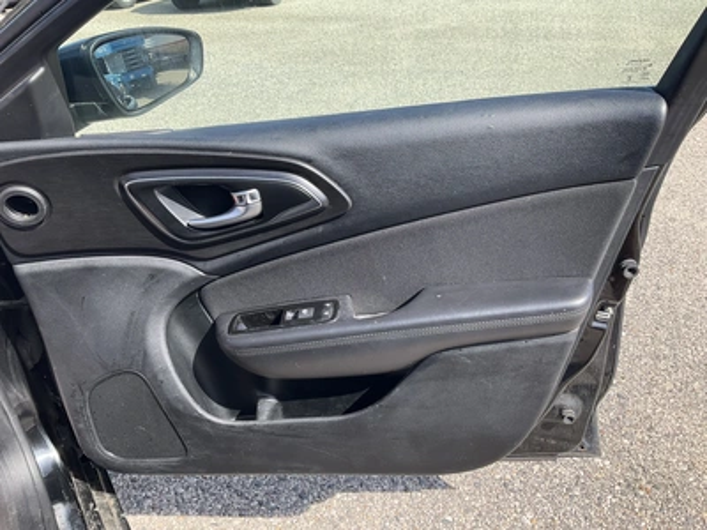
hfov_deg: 61.7
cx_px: 354
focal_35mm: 29
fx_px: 592
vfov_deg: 48.2
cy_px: 265
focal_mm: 3
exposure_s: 1/509
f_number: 1.8
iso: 25
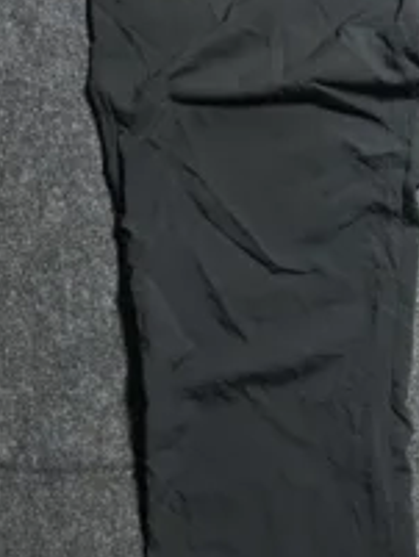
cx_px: 438
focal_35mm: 69
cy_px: 298
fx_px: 1112
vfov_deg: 28.1
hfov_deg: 20.5
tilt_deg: -63.7
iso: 640
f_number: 1.5
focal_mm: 5.7
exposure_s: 1/33
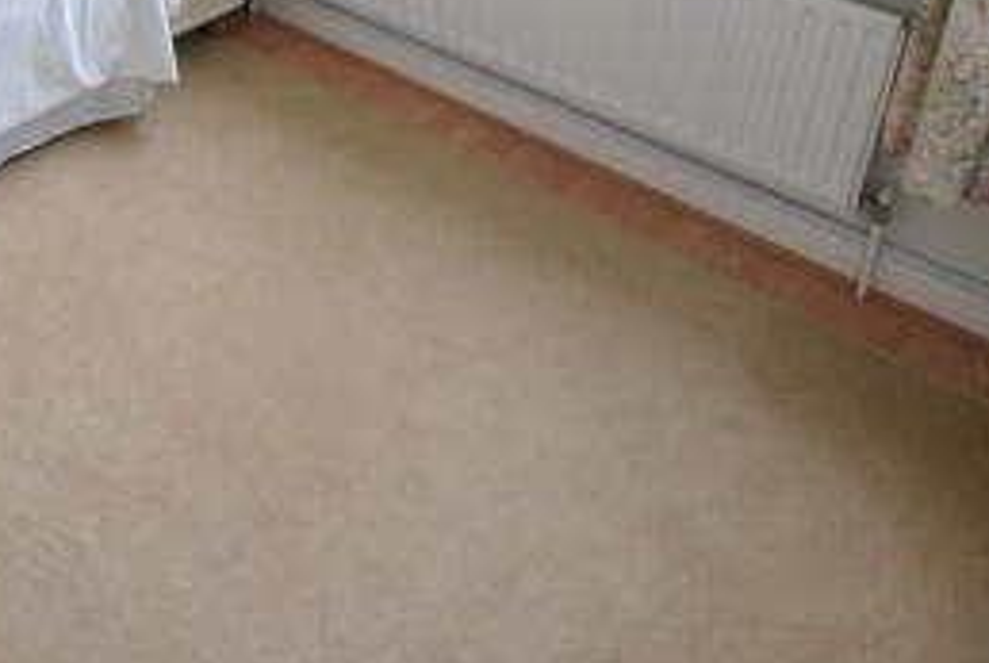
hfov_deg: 45.7
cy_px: -144
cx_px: 94
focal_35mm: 38
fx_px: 1046
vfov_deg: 29.8
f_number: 4
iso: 200
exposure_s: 1/40
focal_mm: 10
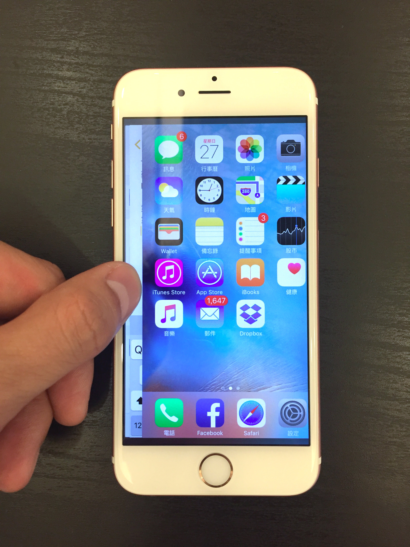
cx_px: 205
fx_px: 458
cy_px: 274
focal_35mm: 29
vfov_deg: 61.7
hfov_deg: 48.2
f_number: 2.2
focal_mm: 4.15
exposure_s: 1/30
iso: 50
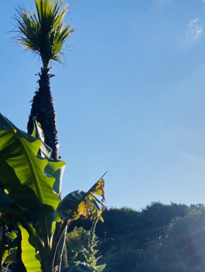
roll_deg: +1.8
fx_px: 386
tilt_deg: +6.4
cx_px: 186
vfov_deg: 36.4
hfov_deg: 28.5
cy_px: 246
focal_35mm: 49
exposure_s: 1/4444
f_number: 1.8
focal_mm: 4.25
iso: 32
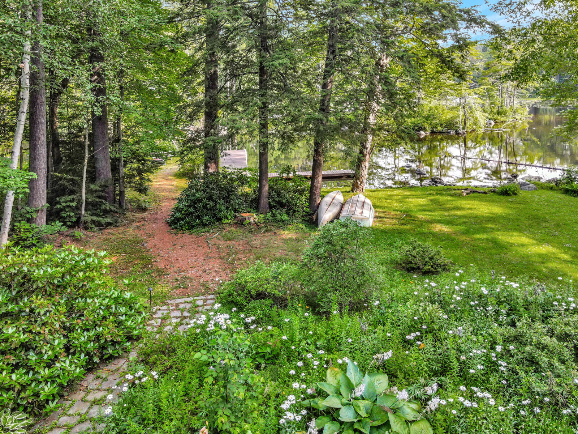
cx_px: 289
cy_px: 217
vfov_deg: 56.8
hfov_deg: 71.6
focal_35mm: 24
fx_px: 401
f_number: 2.8
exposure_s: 1/200
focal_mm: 4.5
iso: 200
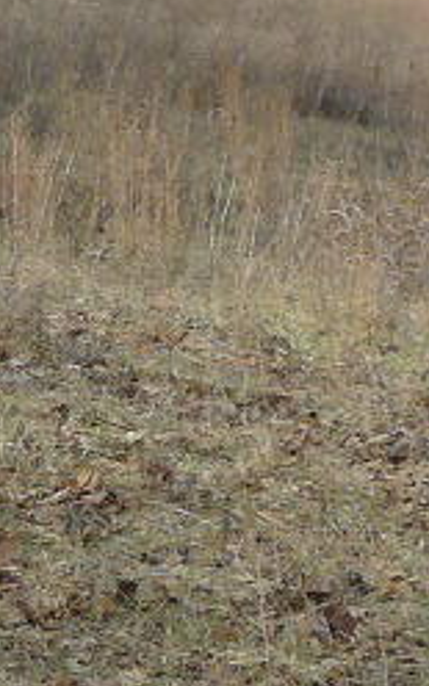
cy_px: 487
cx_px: 1362
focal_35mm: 197
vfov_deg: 10.6
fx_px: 3685
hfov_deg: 6.1
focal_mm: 6
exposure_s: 1/640
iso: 100
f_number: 4
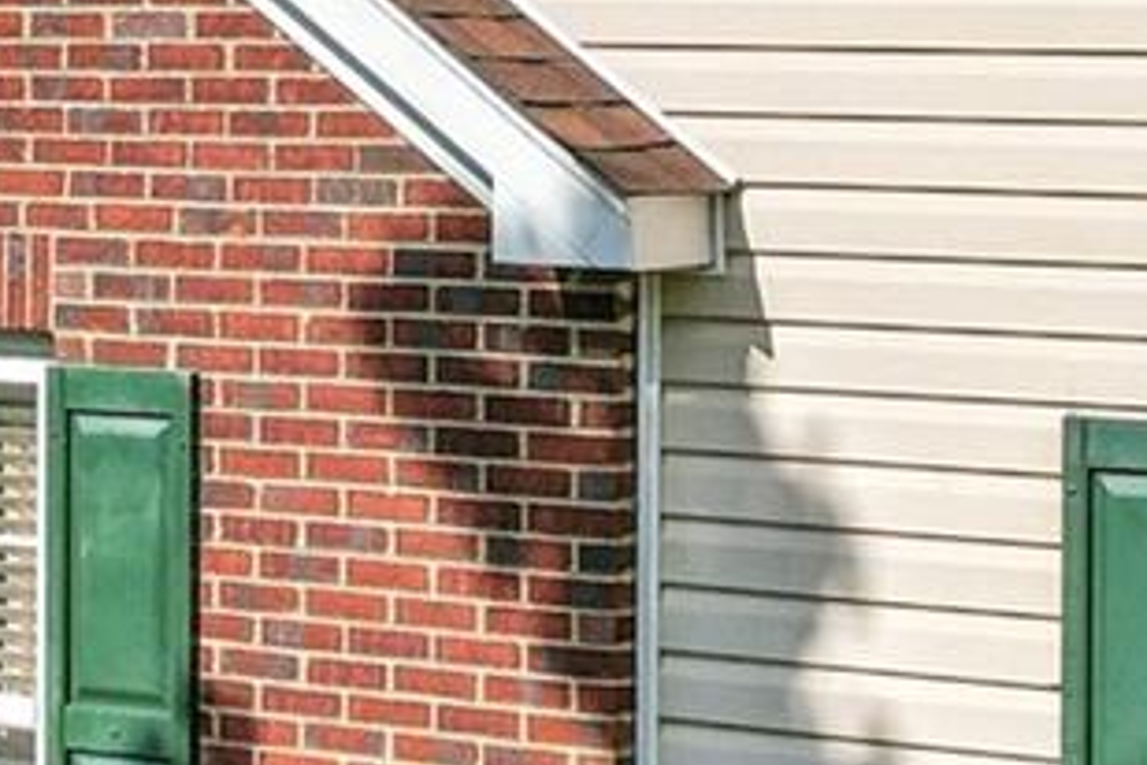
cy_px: 150
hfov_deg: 13.9
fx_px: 4651
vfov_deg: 9.4
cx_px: 126
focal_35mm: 146
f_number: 2.8
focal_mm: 8.4
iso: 110
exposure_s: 1/500
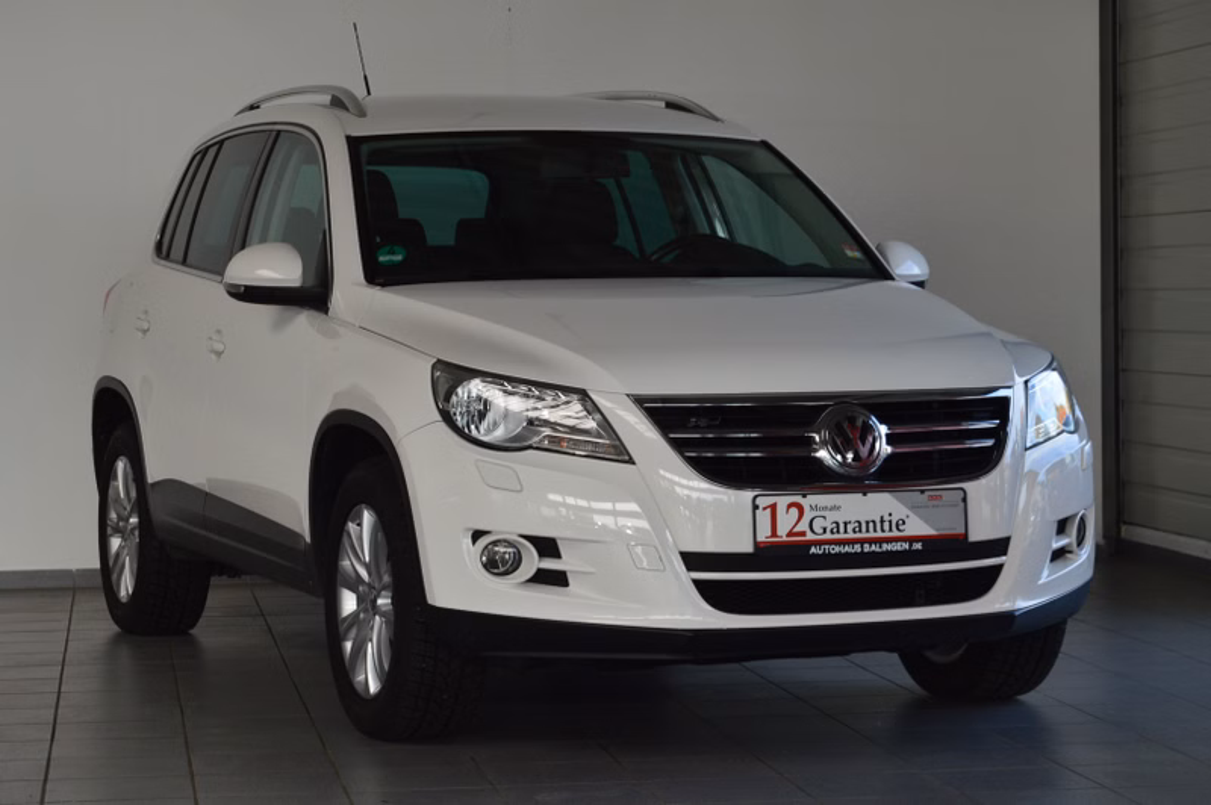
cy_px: 402
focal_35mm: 87
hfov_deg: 23.4
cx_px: 606
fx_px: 2924
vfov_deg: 15.7
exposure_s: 1/100
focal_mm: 58
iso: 400
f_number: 9
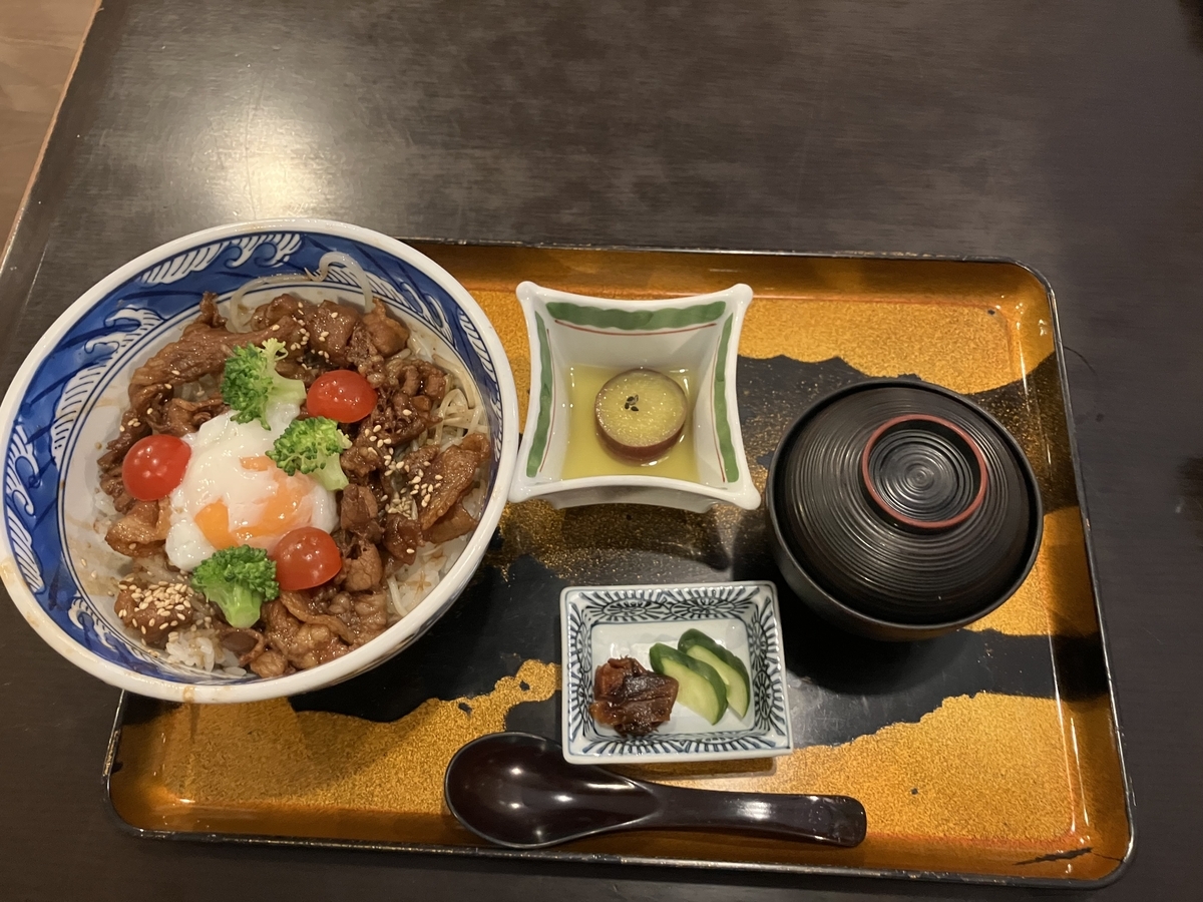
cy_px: 451
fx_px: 973
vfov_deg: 49.7
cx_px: 602
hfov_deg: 63.4
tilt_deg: -65.3
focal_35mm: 28
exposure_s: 1/30
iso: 500
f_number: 1.8
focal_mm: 3.99
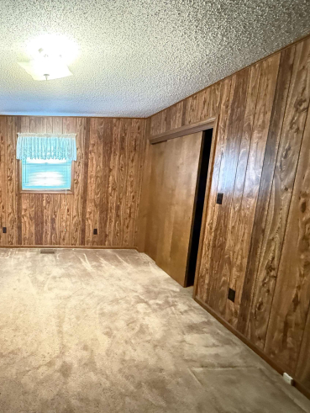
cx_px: 50
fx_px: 227
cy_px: 206
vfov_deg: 84.6
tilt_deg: -8.4
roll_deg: -1.4
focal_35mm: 19
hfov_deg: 61.4
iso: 2500
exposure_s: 1/30
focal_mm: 2.22
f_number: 2.2
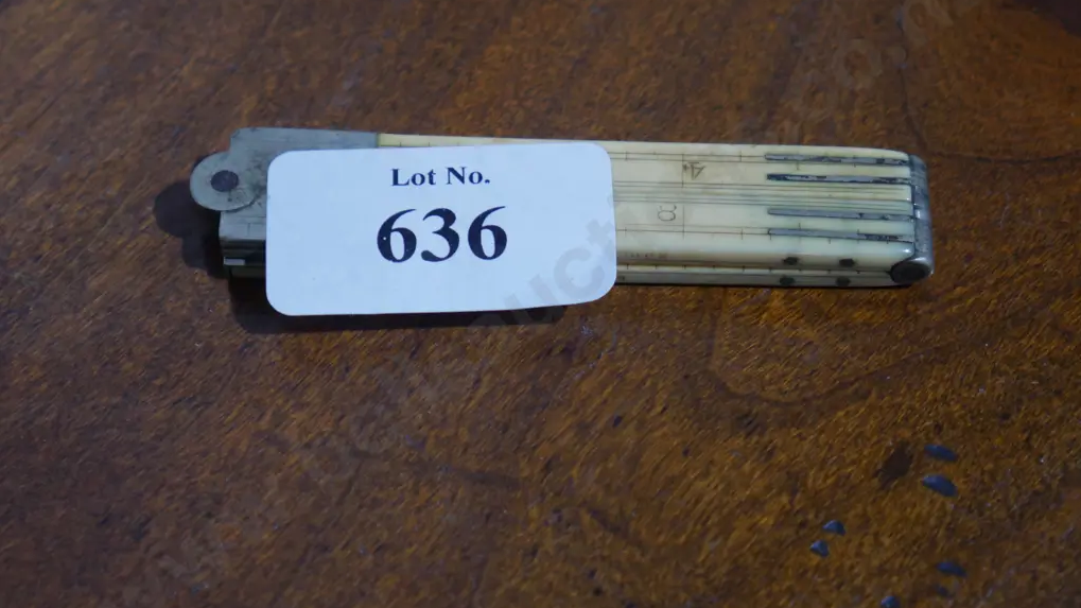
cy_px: 300
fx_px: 2637
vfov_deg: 13.2
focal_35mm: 92
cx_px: 542
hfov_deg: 23.2
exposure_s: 1/100
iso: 1000
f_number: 5.6
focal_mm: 42
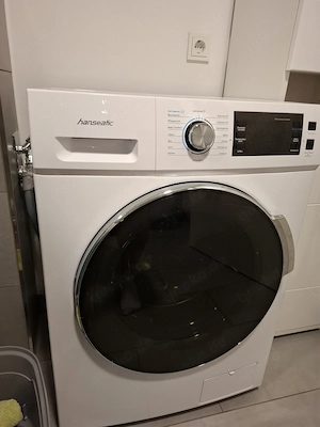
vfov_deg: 73.9
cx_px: 160
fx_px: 283
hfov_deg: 58.9
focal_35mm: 23
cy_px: 214
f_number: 1.8
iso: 250
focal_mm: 5.54
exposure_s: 1/50
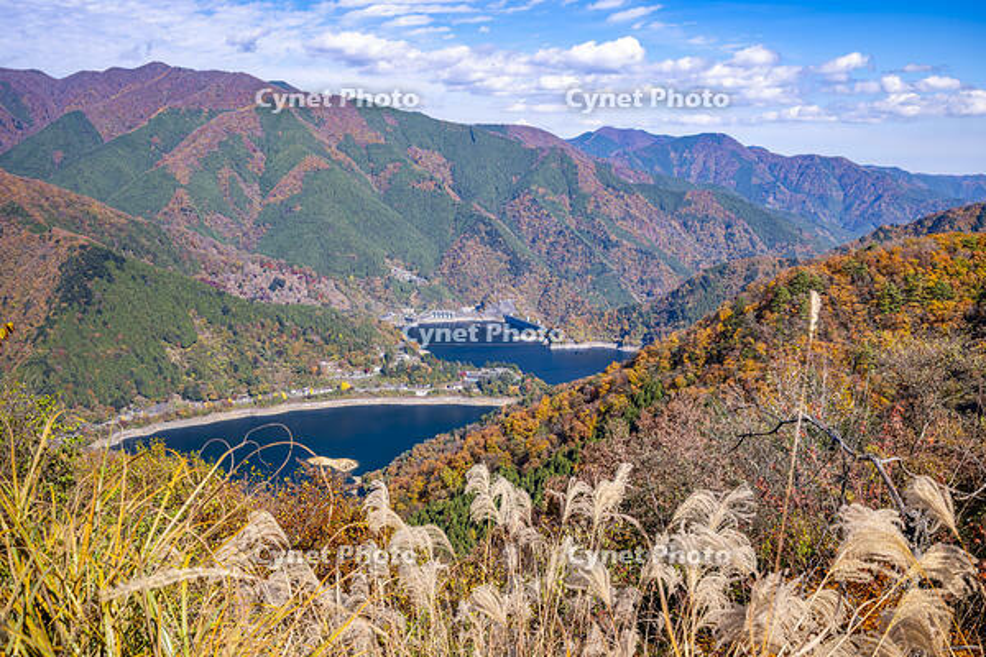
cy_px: 328
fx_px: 1013
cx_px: 493
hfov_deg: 51.9
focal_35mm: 37
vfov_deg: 35.9
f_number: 9
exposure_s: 1/30
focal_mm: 37
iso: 64
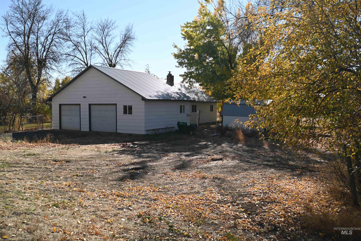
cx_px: 180
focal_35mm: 30
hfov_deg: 61.9
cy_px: 120
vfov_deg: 43.6
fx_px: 301
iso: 100
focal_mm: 20
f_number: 2.8
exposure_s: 1/125
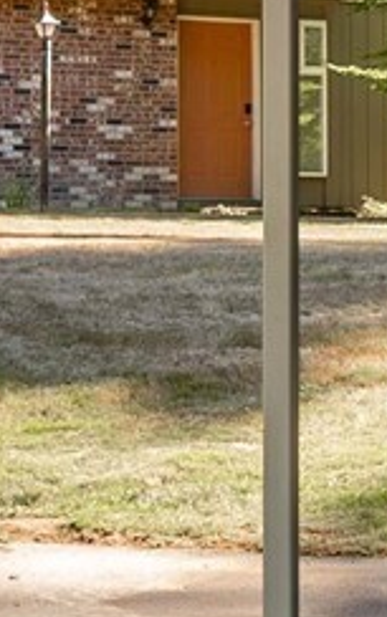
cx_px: 1309
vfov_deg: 12.3
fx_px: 2862
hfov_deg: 6.7
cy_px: 217
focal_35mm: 170
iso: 80
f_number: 6.3
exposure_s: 1/40
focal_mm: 24
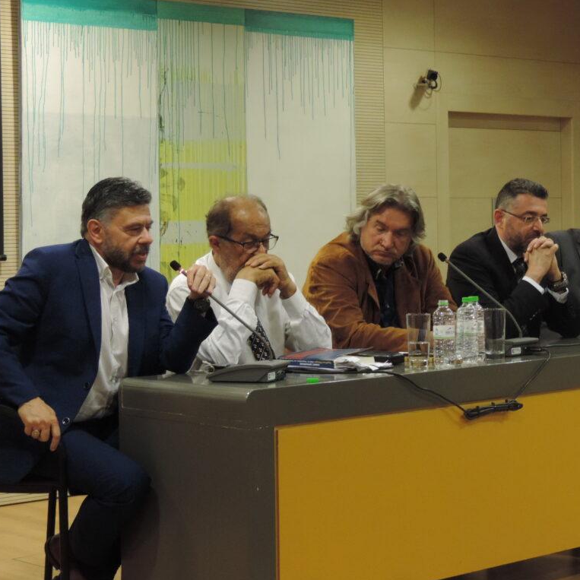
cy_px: 290
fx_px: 1687
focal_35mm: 89
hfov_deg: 19.5
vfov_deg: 19.5
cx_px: 294
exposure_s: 1/25
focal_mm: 13.3
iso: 560
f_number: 3.9
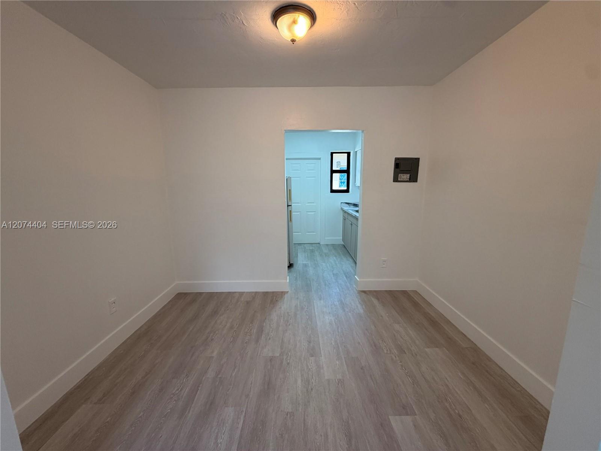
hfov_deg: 102.1
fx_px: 243
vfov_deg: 85.7
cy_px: 226
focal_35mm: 14
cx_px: 300
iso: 125
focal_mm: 2.22
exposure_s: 1/120
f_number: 2.2
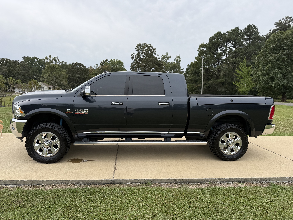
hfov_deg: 71.6
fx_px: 203
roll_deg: +0.2
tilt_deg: -5.1
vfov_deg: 56.8
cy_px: 110
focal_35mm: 24
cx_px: 146
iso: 80
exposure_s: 1/1585
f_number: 1.78
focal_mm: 6.76
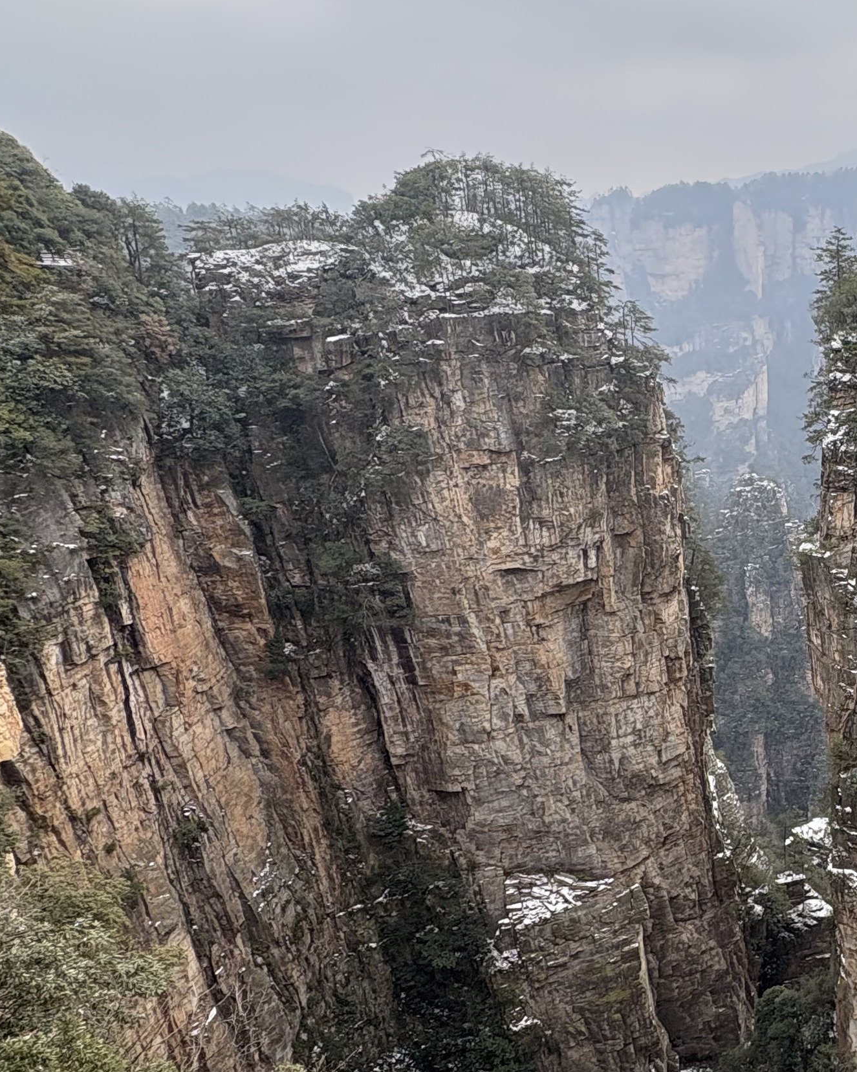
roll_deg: +0.8
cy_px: 649
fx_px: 1046
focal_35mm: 33
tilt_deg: -22.4
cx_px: 892
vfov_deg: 53.8
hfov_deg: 38.5
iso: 50
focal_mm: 2.22
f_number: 2.2
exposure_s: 1/587
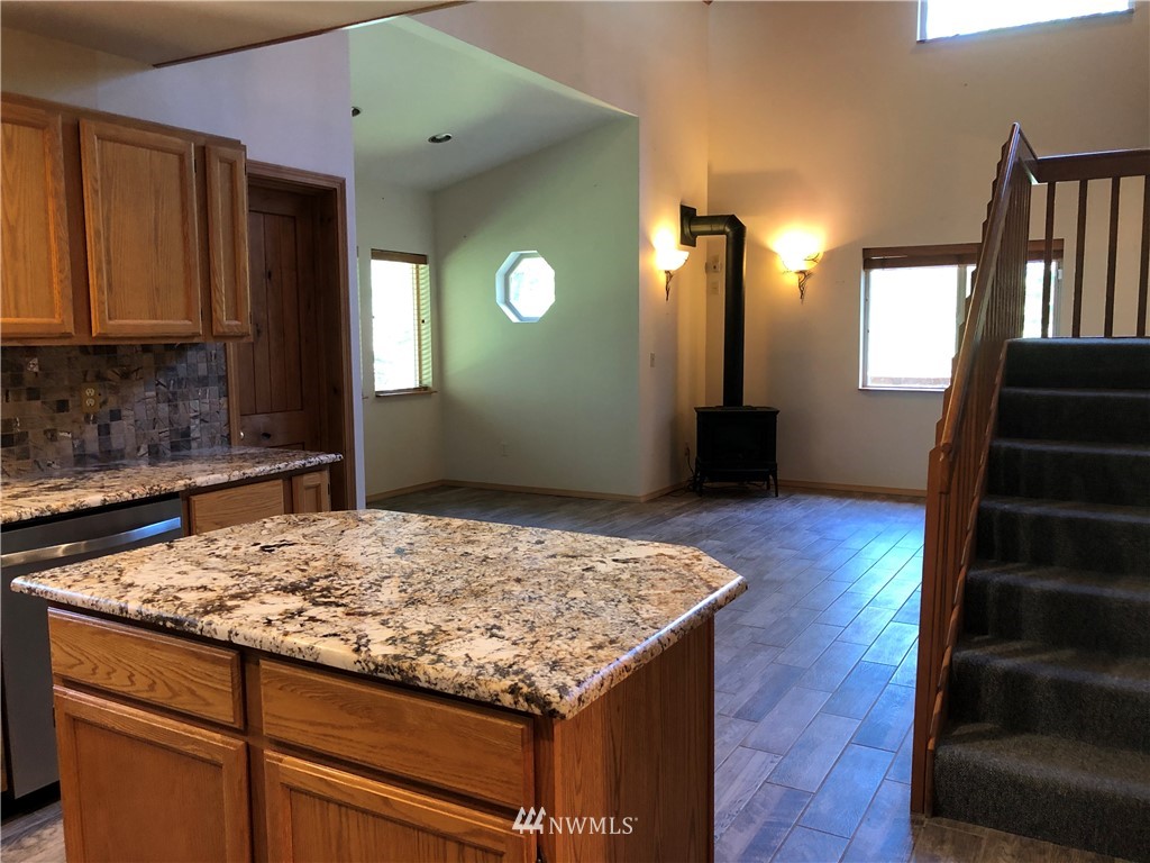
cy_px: 432
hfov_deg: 63.4
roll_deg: -0.1
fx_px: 930
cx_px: 575
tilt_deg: -5.5
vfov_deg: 49.7
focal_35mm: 28
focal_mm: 3.99
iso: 50
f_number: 1.8
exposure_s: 1/15
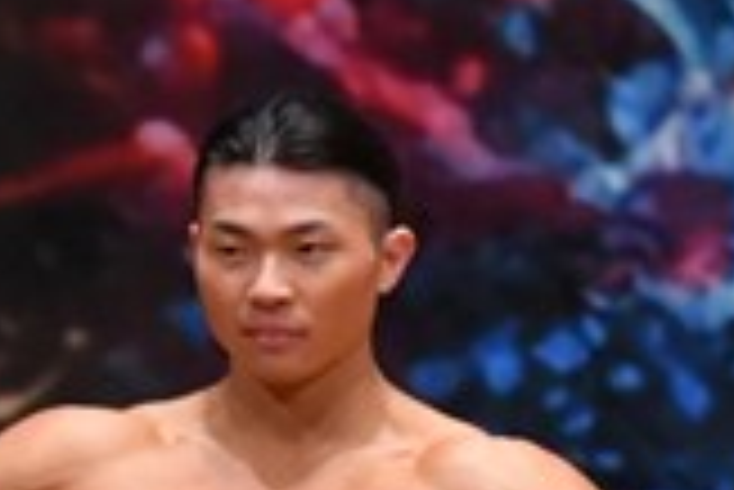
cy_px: 1034
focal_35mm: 1352
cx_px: 808
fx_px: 27590
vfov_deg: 1.0
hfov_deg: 1.5
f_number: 5.6
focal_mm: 190
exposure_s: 1/400
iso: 6400
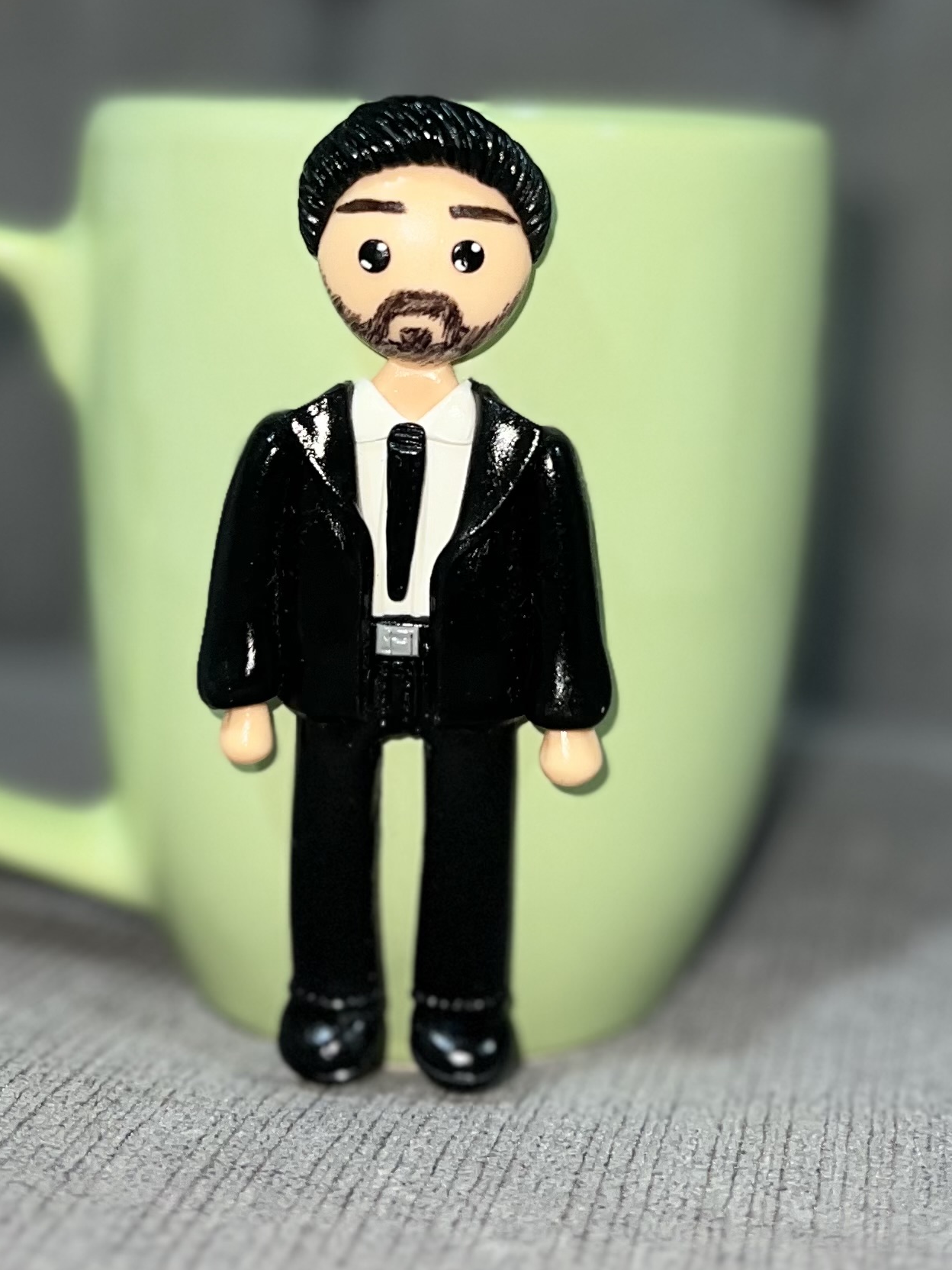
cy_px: 301
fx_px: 2310
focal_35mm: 63
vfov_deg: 30.2
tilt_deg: -12.7
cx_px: 479
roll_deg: -2.2
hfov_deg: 23.3
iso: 32
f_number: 1.5
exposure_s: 1/75
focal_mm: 5.7
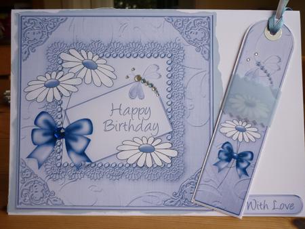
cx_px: 152
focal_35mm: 33
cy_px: 114
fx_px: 291
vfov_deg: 43.0
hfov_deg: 55.3
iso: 80
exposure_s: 1/80
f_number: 2.8
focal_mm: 5.5
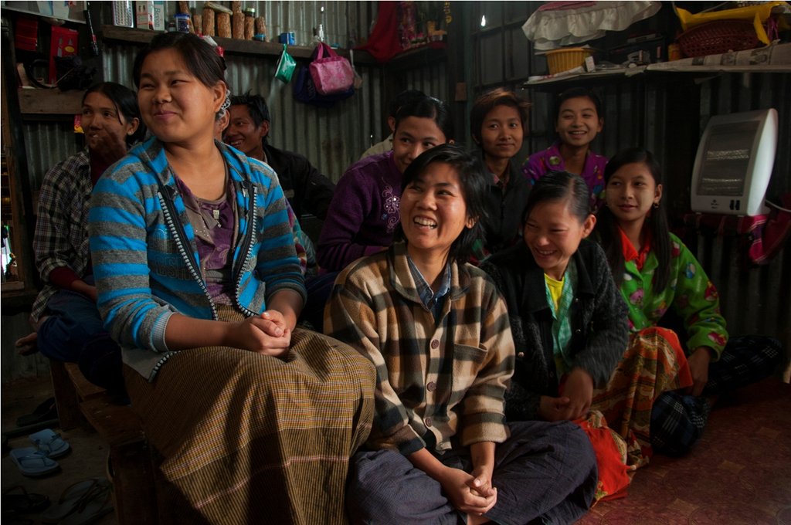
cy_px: 262
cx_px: 396
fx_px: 592
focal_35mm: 27
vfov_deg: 47.8
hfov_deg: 67.4
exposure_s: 1/50
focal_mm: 18
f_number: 3.5
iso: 320
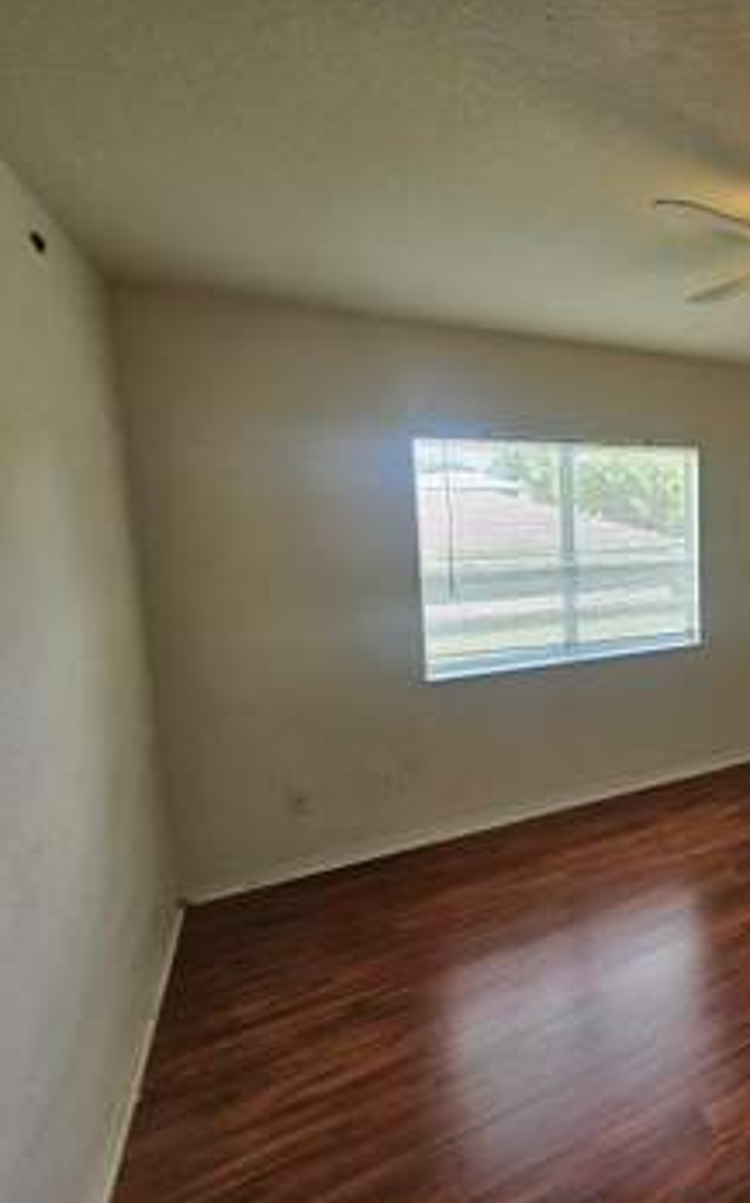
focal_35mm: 19
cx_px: 767
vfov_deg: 88.0
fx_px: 622
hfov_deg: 49.4
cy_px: 589
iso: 200
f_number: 2.2
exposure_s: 1/370
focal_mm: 2.2
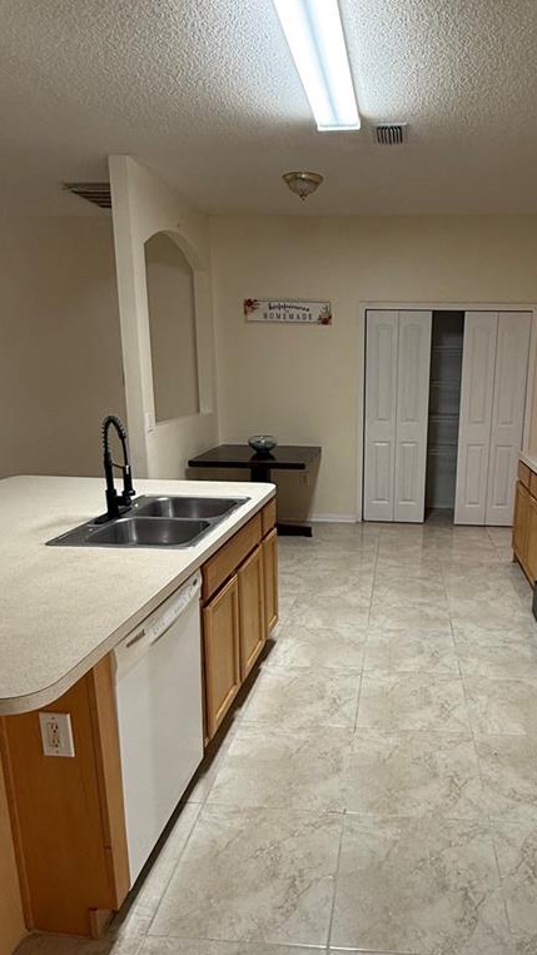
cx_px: 362
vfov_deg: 76.2
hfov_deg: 46.8
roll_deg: -0.9
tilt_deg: -13.1
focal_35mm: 24
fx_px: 608
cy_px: 507
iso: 250
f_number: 2.2
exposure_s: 1/60
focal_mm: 2.22
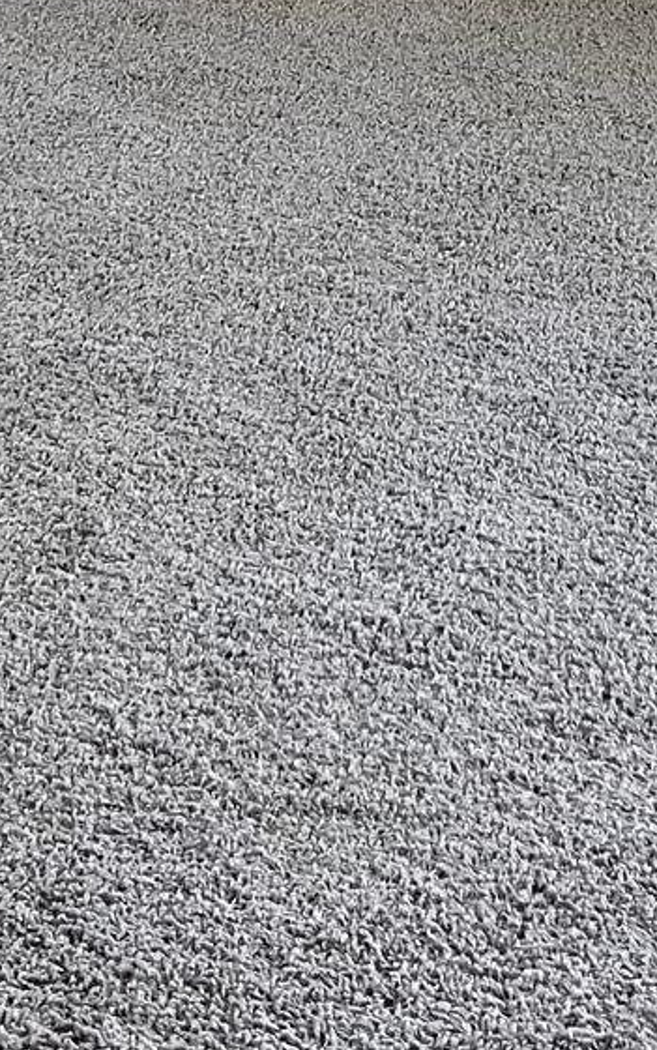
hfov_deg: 13.2
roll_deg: -1.1
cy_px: -651
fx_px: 2834
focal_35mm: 99
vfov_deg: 18.0
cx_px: 309
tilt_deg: -6.8
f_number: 1.6
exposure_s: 1/97
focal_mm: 5.1
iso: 125
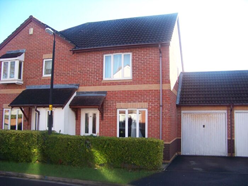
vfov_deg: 39.7
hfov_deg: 51.4
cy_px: 93
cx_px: 124
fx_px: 258
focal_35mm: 36
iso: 66
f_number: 2.8
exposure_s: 1/200
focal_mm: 5.85
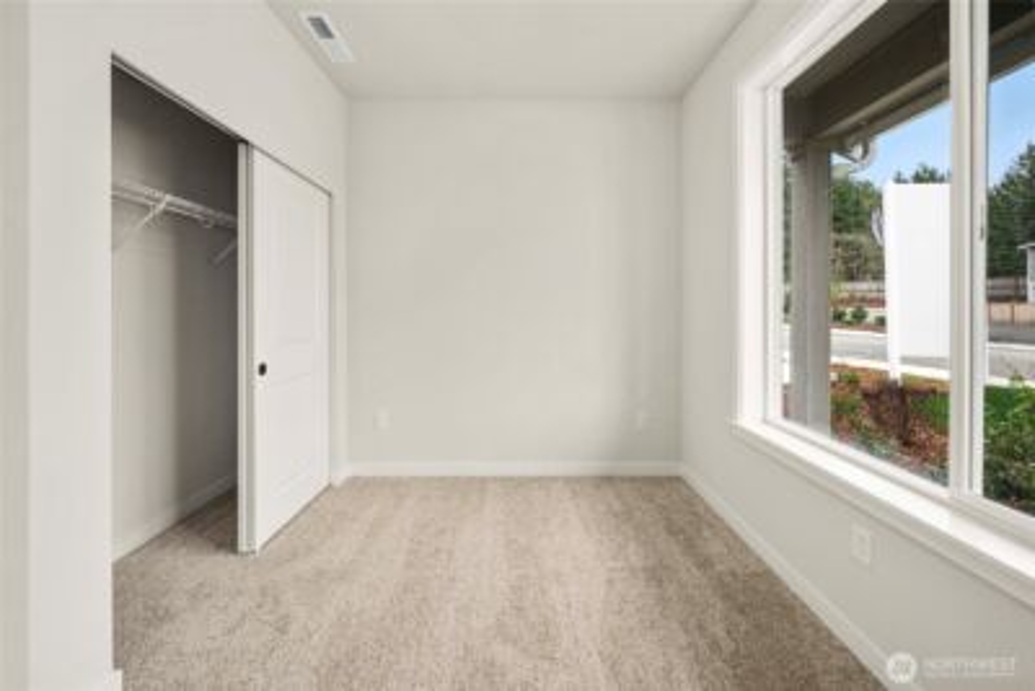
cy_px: 346
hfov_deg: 108.3
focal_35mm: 13
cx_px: 518
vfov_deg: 85.5
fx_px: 374
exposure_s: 1/60
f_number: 6.3
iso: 100
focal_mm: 13
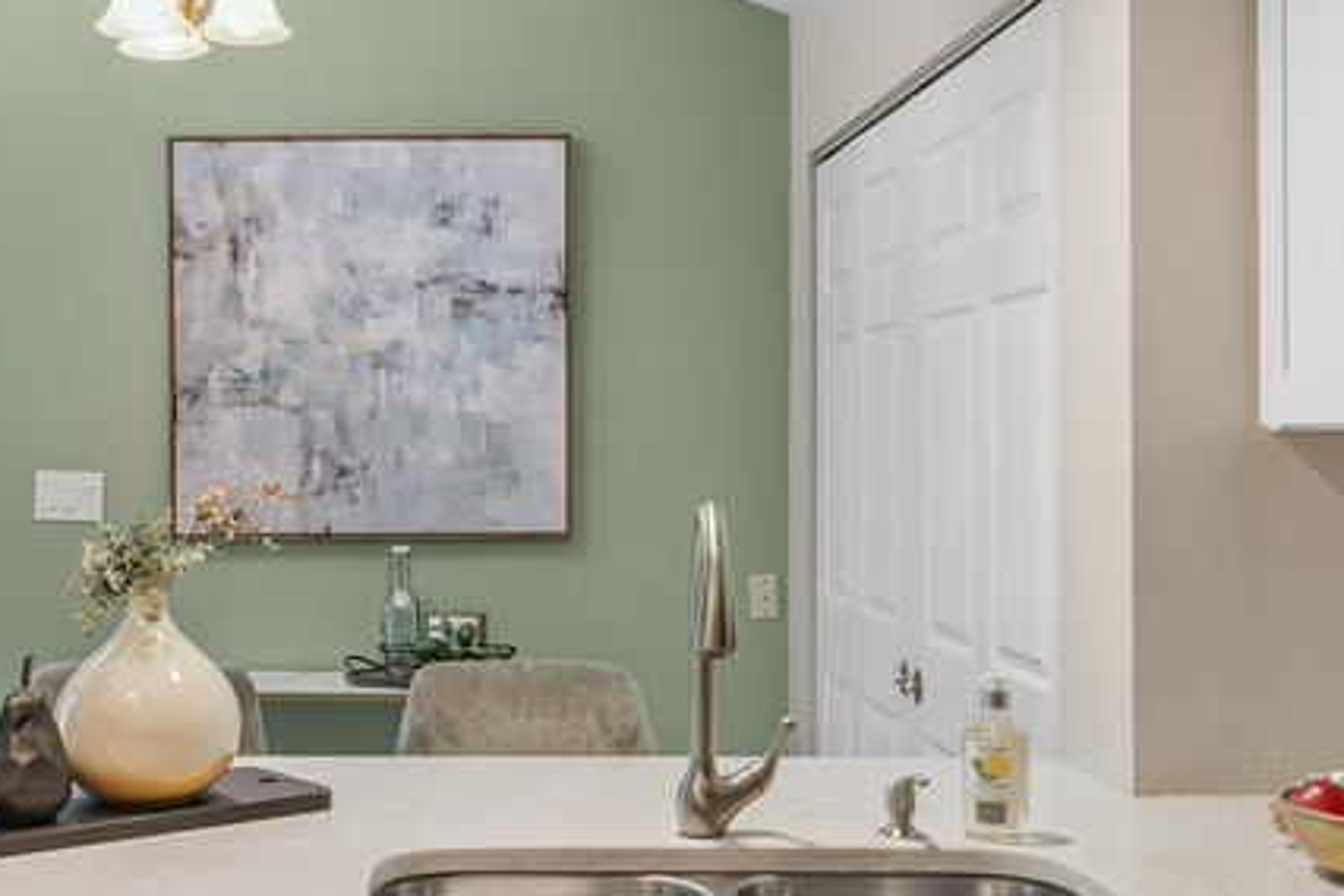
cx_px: 464
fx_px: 2128
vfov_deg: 23.8
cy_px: 432
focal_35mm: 57
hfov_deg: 34.8
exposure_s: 1/3.33
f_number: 8
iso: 400
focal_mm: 15
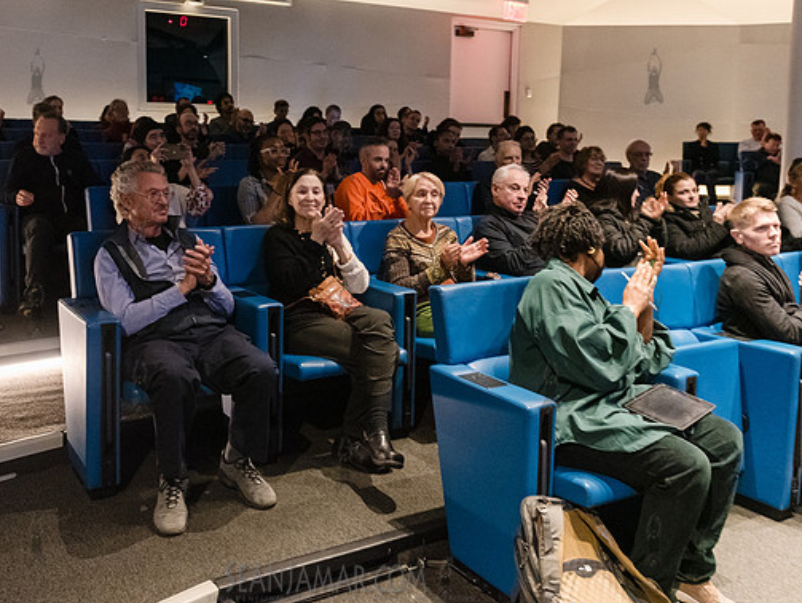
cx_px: 319
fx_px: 788
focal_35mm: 34
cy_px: 230
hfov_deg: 53.5
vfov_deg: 41.6
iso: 6400
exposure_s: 1/160
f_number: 3.2
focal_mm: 24
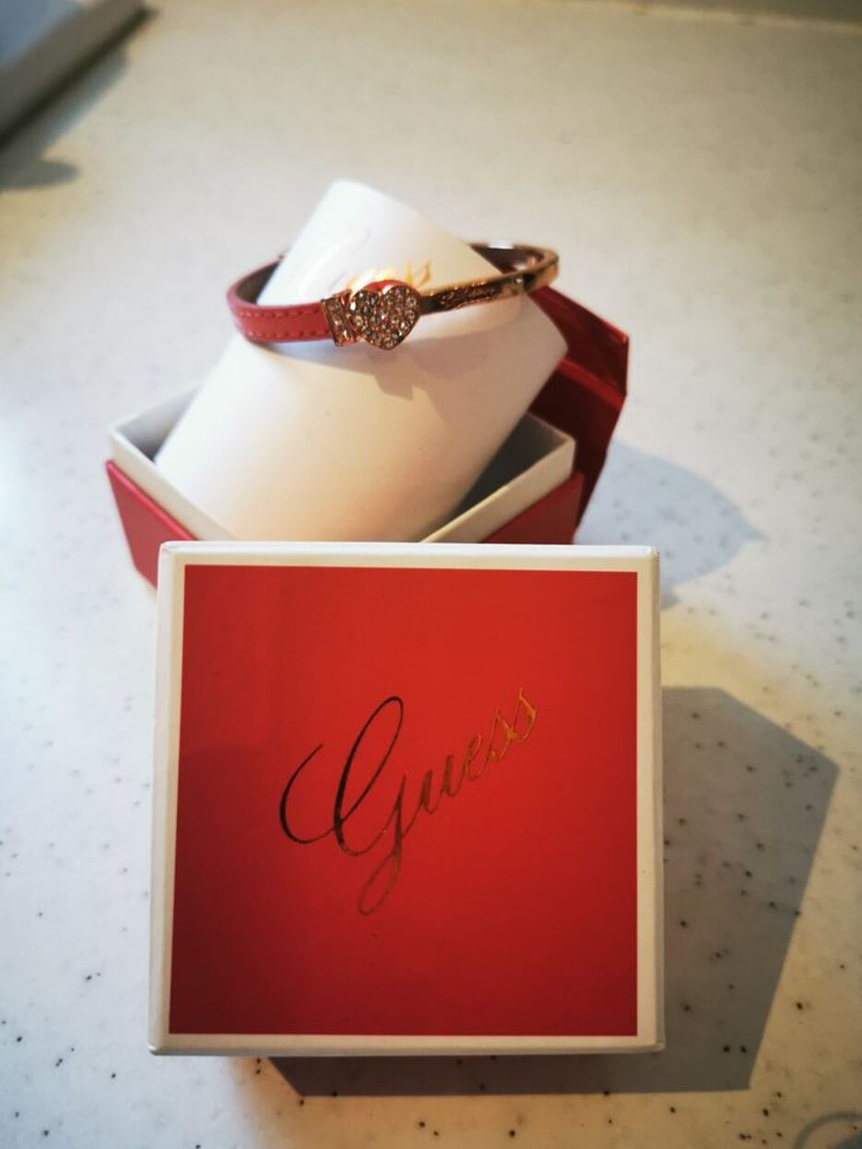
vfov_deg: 61.6
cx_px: 432
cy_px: 556
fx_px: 963
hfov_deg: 48.2
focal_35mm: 29
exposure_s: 1/33.3
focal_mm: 5.58
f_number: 1.8
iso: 320
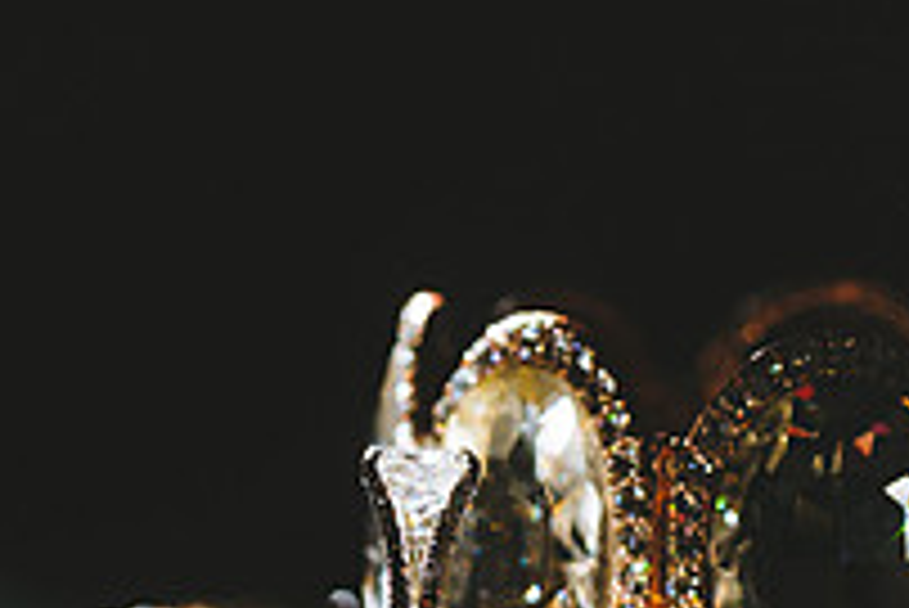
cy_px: 655
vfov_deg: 4.5
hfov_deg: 6.8
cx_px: 576
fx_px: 7631
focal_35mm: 302
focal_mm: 105
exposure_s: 1/160
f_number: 10
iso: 400
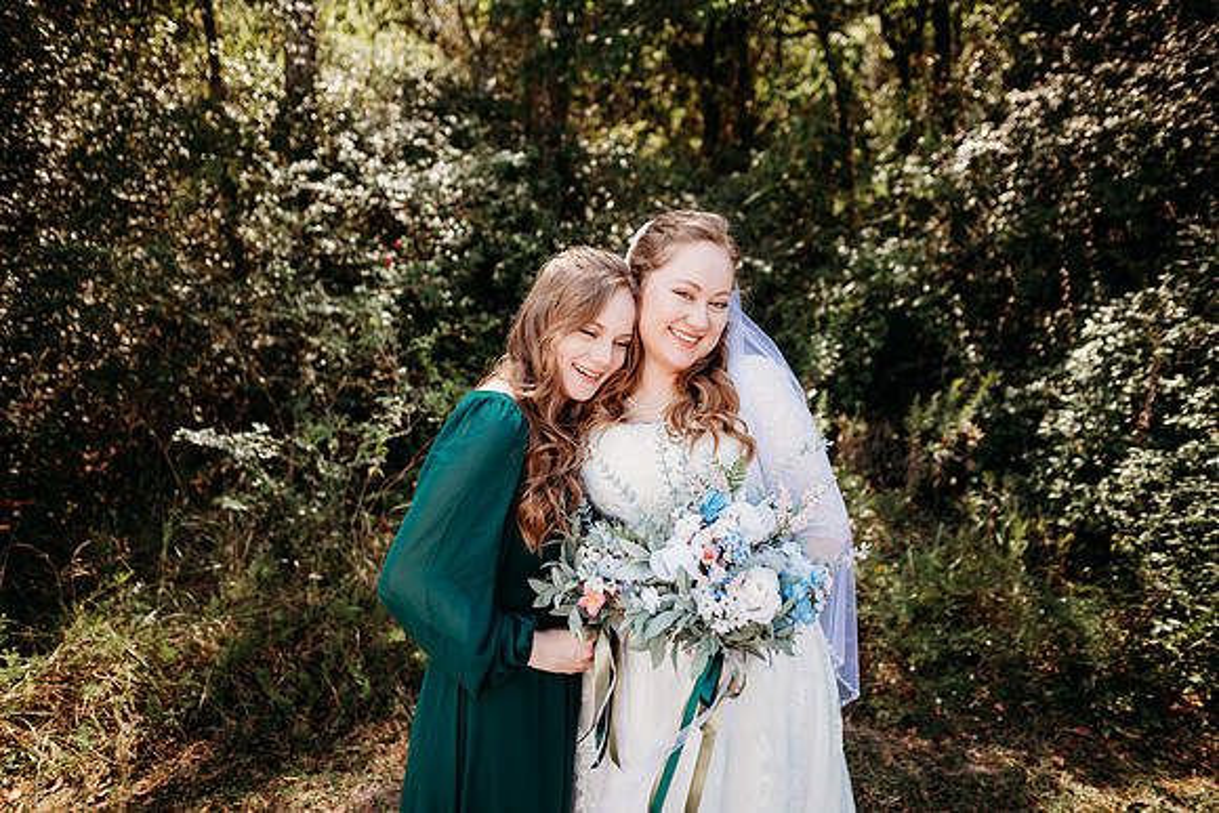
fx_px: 813
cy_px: 406
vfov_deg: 53.2
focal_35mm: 24
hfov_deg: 73.7
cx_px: 610
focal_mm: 24
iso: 100
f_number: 2.2
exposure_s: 1/800
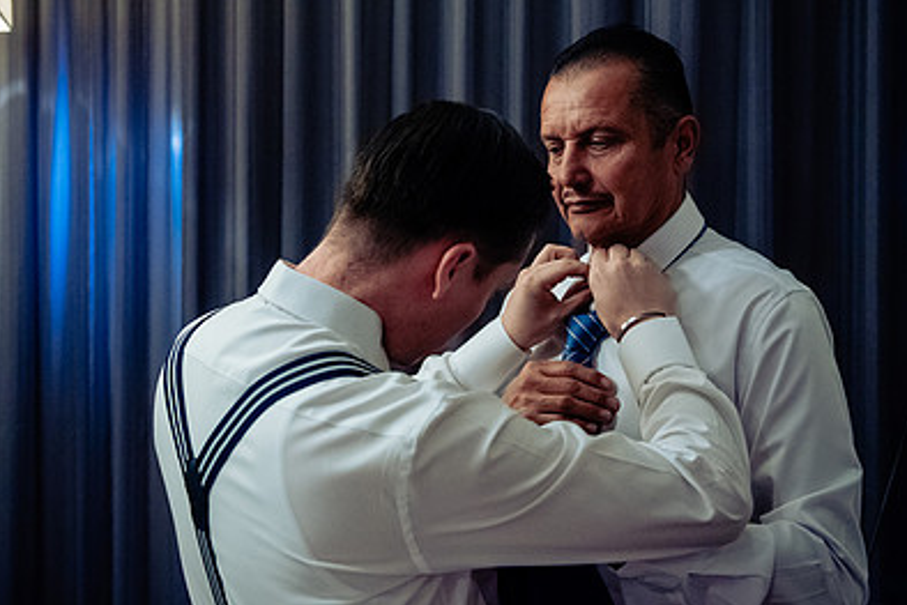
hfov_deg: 35.6
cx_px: 410
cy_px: 259
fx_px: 1411
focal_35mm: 56
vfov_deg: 24.2
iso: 4000
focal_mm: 38
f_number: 2.8
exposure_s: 1/100
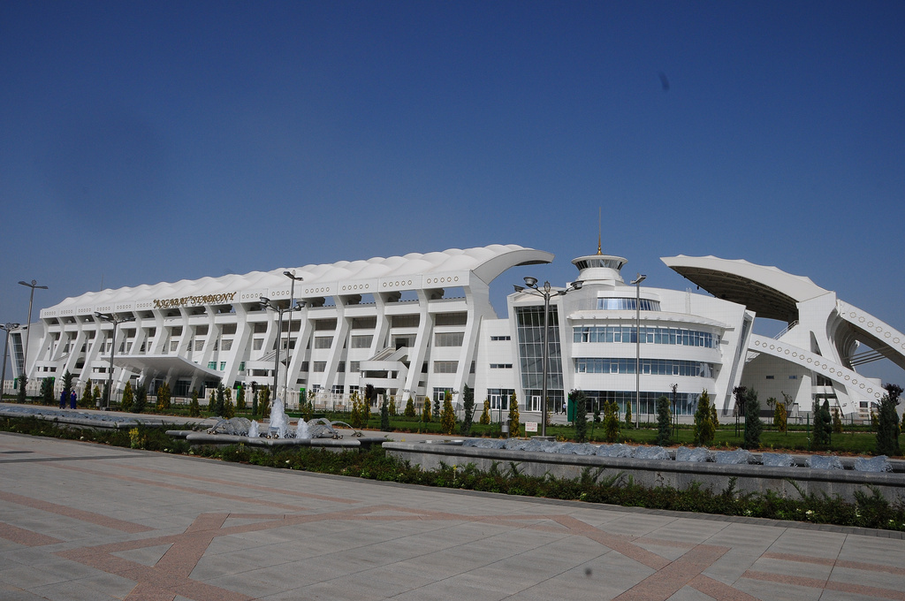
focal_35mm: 27
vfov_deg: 47.8
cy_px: 300
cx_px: 452
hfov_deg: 67.4
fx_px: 678
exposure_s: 1/800
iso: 250
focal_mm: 18
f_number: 14
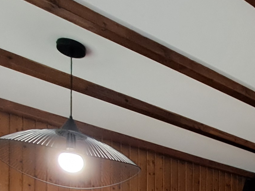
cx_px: 338
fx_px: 368
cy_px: 302
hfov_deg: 29.9
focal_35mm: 50
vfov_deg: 22.6
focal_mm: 1.42
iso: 250
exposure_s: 1/25
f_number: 2.2
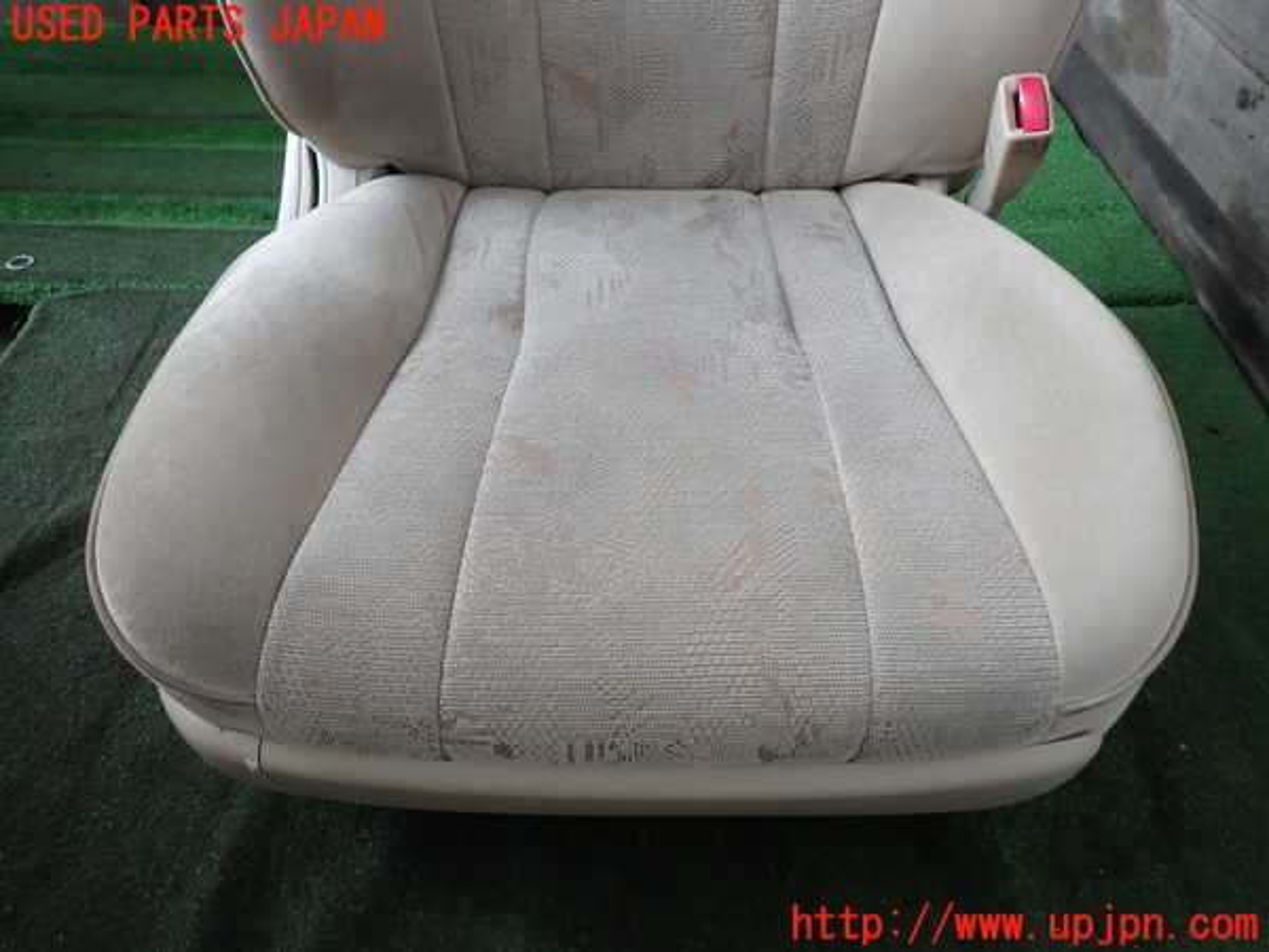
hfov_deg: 69.4
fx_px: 916
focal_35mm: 25
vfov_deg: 54.9
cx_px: 634
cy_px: 476
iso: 125
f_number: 2
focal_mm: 4.5
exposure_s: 1/60
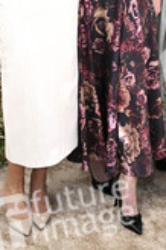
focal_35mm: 95
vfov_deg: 20.6
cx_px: 101
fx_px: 658
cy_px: -12
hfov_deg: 14.4
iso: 250
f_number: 6.3
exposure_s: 1/320
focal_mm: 39
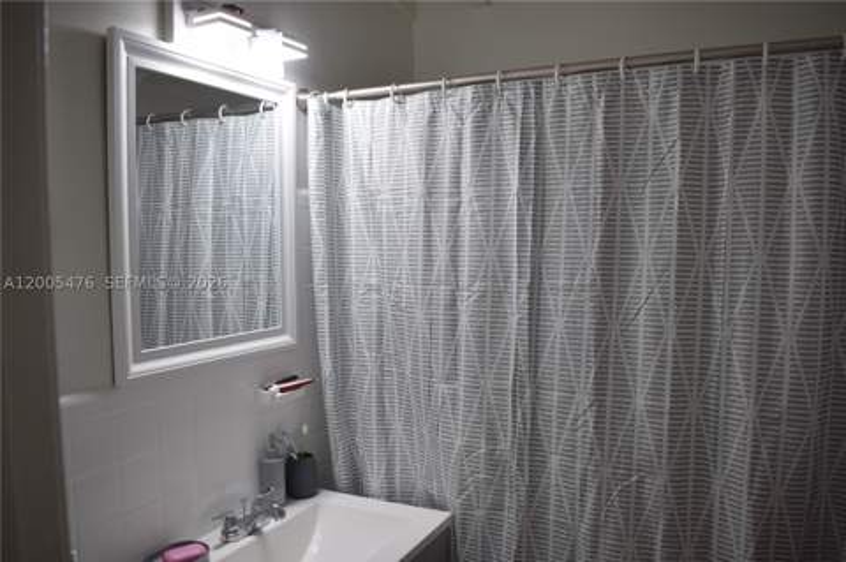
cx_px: 423
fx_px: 634
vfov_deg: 47.8
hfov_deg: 67.4
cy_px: 281
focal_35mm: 27
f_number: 5
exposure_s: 1/100
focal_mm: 18
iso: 400
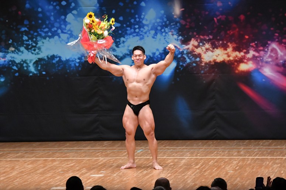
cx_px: 143
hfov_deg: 10.2
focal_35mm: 202
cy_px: 95
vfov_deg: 6.8
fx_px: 1604
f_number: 5.6
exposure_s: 1/400
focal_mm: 135
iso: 6400
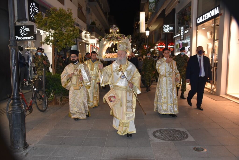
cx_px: 120
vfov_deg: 41.7
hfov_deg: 59.5
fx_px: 209
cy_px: 80
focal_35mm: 32
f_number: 5
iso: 800
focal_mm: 21
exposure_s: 1/60
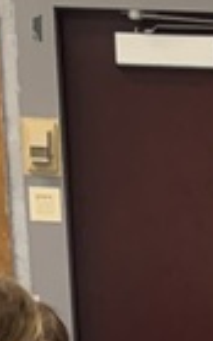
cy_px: 1035
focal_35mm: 188
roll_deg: -1.0
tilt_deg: -22.0
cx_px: 482
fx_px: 1744
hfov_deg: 6.7
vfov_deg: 9.0
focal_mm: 6.76
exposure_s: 1/120
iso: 200
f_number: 1.78
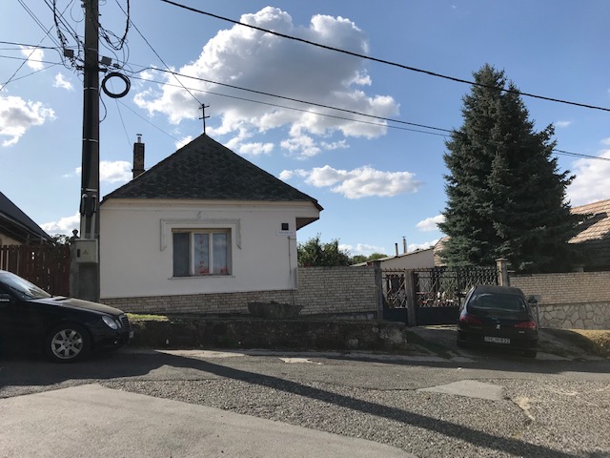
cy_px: 229
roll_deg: +2.5
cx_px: 305
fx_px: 493
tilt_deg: +9.2
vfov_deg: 49.7
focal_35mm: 28
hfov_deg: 63.4
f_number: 1.8
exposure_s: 1/3831
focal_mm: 3.99
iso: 20
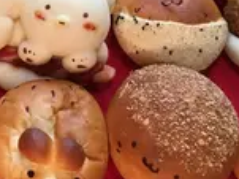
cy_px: -22
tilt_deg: -50.3
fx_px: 531
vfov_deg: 18.3
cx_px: 57
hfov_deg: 25.0
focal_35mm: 77
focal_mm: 4.15
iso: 32
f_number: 2.2
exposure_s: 1/30
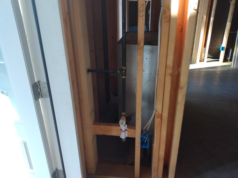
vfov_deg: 66.0
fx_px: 138
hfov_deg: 81.7
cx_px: 119
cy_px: 89
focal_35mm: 20
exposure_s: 1/40
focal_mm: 3.54
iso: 157
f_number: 2
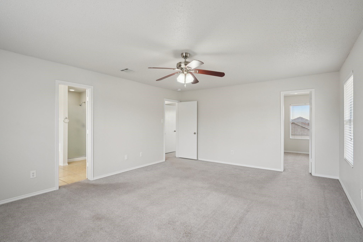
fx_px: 171
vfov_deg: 70.4
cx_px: 182
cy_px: 121
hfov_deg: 93.3
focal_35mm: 17
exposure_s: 1/15
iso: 400
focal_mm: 17
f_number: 8
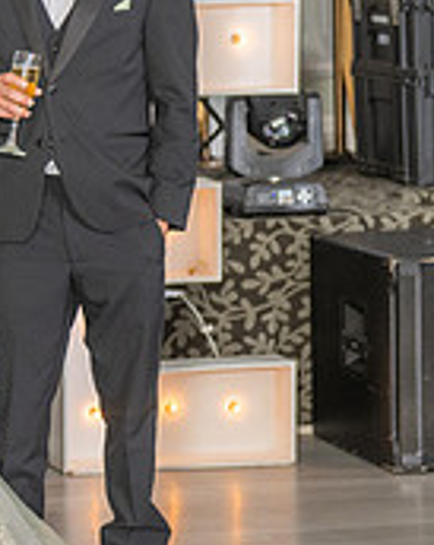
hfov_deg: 8.0
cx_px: -437
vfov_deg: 10.5
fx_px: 2962
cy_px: 182
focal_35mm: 184
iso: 500
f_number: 3.5
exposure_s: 1/160
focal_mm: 58
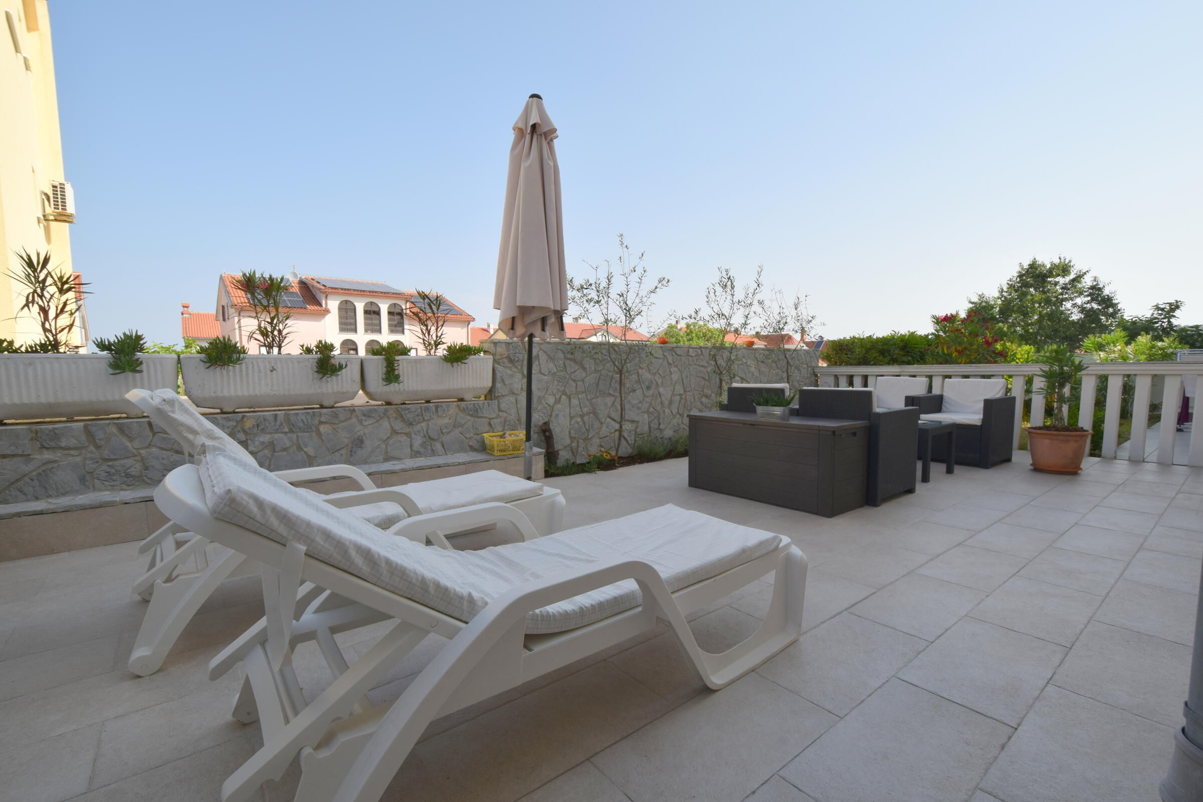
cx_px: 602
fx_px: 501
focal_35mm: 15
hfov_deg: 100.4
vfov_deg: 77.3
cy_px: 401
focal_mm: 10
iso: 200
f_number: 9
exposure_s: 1/320
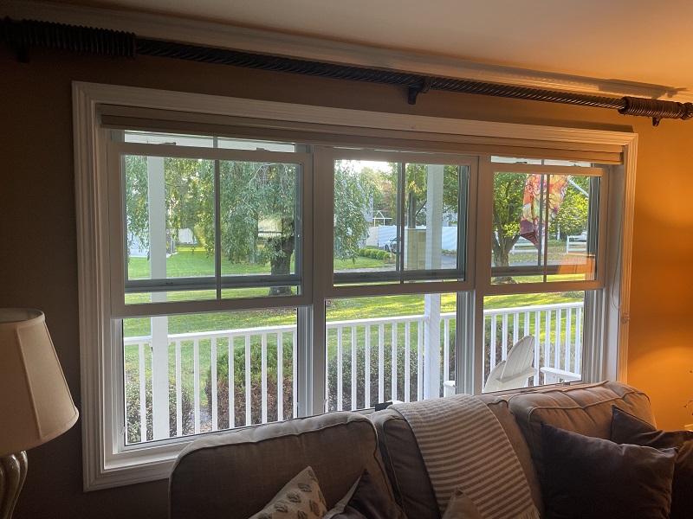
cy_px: 260
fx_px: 521
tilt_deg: -5.1
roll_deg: -0.1
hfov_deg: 67.3
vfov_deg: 53.1
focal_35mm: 26
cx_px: 346
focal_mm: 4.2
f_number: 1.6
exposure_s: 1/60
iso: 80
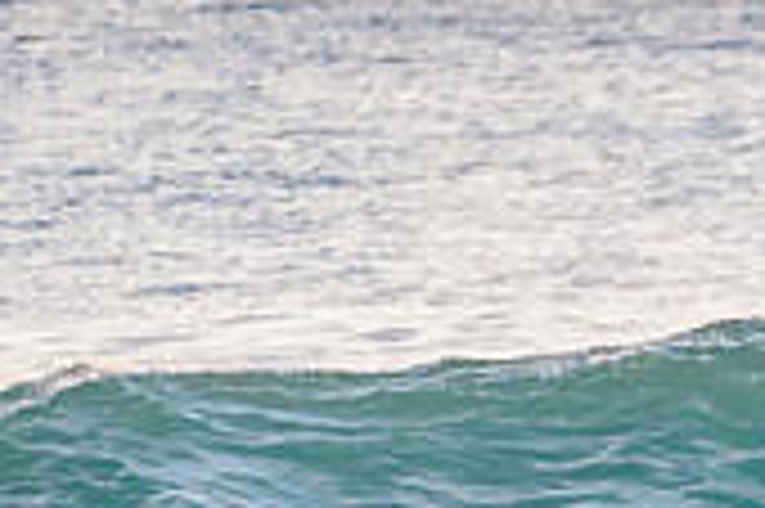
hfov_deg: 1.0
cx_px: 1261
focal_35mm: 2096
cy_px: 455
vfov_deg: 0.7
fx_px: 44496
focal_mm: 500
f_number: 5.6
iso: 320
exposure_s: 1/320
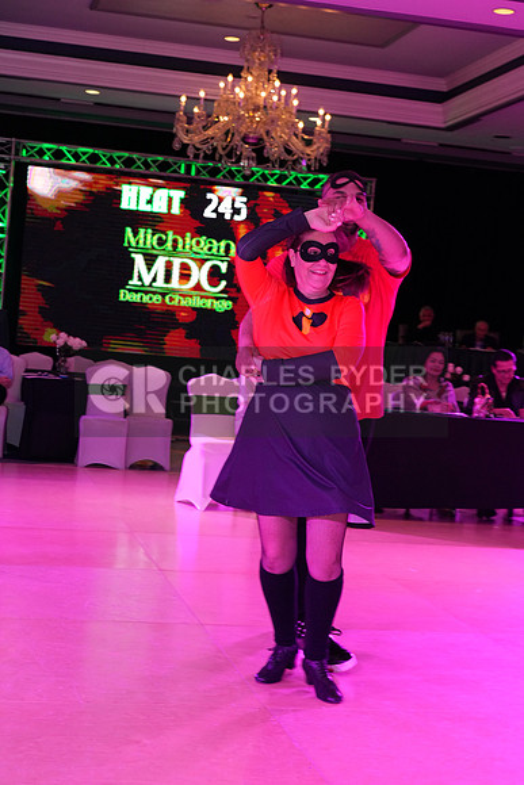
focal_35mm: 57
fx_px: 1244
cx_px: 262
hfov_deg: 23.8
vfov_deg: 35.0
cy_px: 392
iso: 2500
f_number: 5.6
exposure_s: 1/250
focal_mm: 57
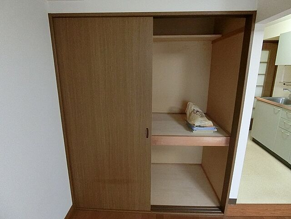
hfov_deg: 84.7
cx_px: 146
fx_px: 160
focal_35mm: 19
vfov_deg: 68.7
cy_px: 110
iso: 1600
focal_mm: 4.06
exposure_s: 1/100
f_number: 2.7
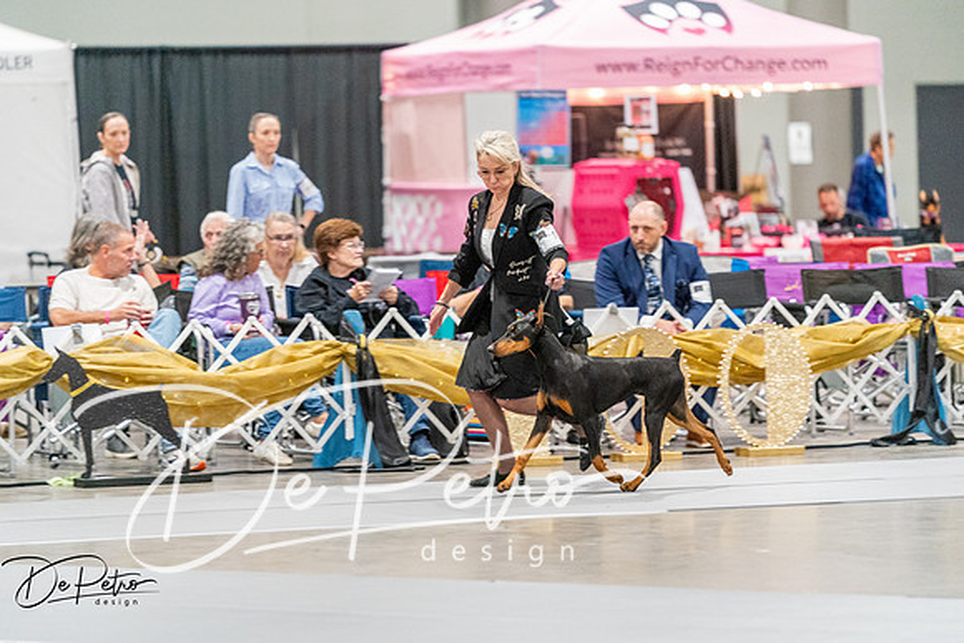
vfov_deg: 6.9
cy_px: 322
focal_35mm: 200
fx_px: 5357
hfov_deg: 10.3
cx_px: 482
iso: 8000
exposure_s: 1/250
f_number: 2.8
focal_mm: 200
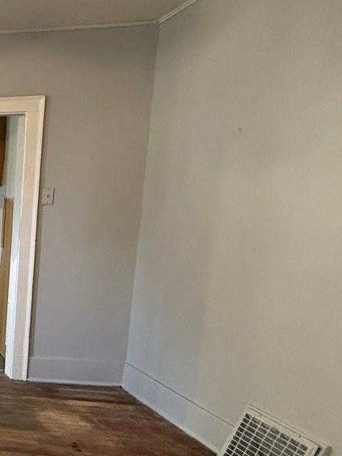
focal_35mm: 35
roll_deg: +0.9
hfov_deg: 24.9
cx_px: -225
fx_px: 461
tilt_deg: -5.5
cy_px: 257
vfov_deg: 52.5
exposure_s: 1/60
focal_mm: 2.22
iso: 500
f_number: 2.2
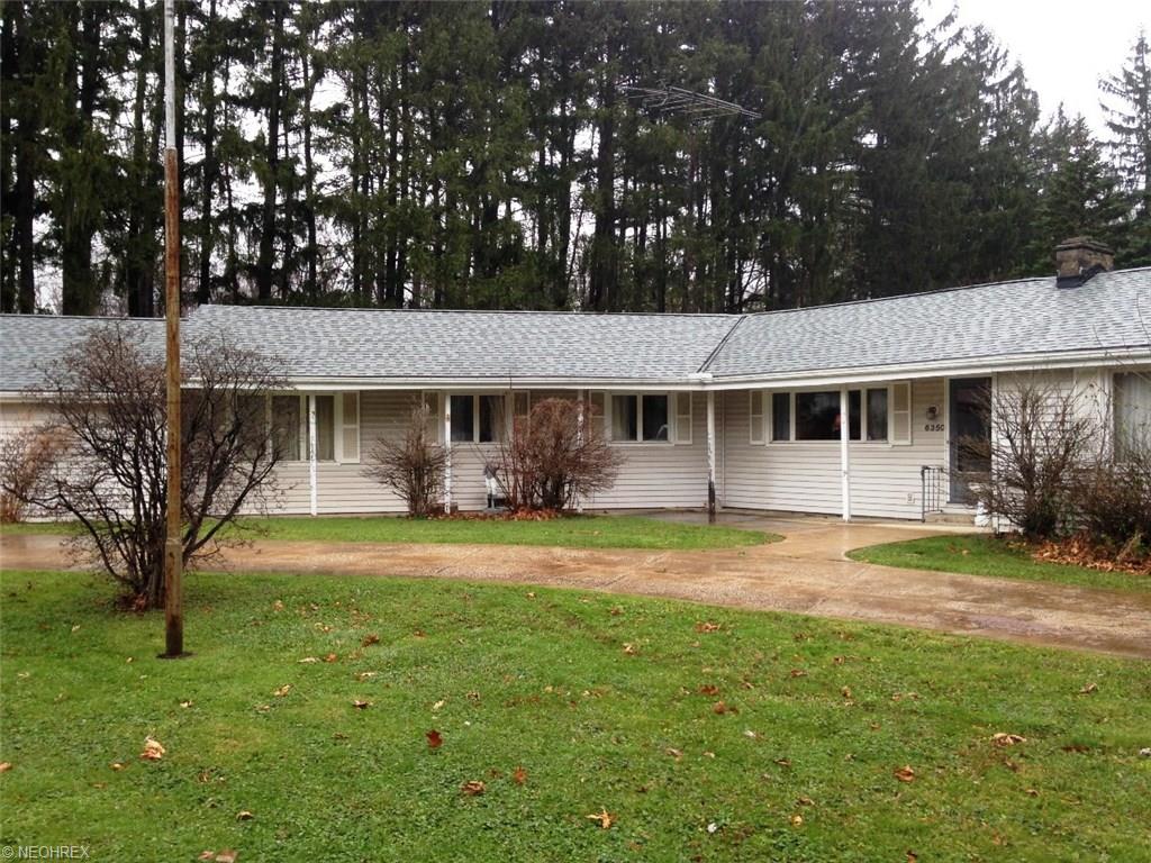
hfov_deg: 55.4
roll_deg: -0.7
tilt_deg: -0.5
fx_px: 1097
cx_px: 576
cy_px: 432
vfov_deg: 42.9
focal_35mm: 33
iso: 50
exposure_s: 1/120
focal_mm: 4.12
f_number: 2.4
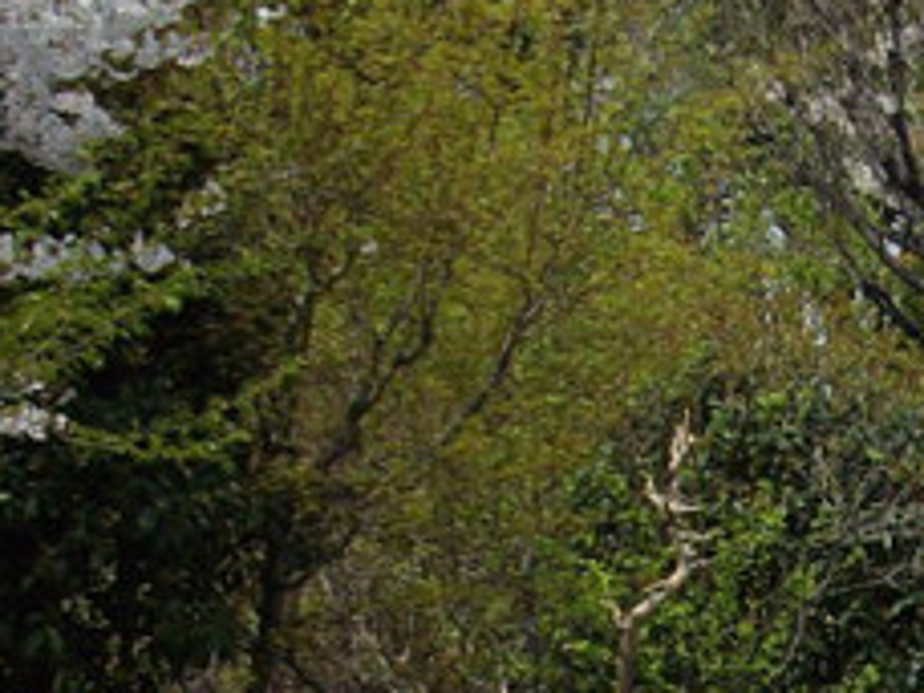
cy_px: 1042
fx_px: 3684
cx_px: 1362
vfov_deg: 10.4
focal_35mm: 138
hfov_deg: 13.5
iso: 80
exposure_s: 1/250
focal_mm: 6.2
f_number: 5.6
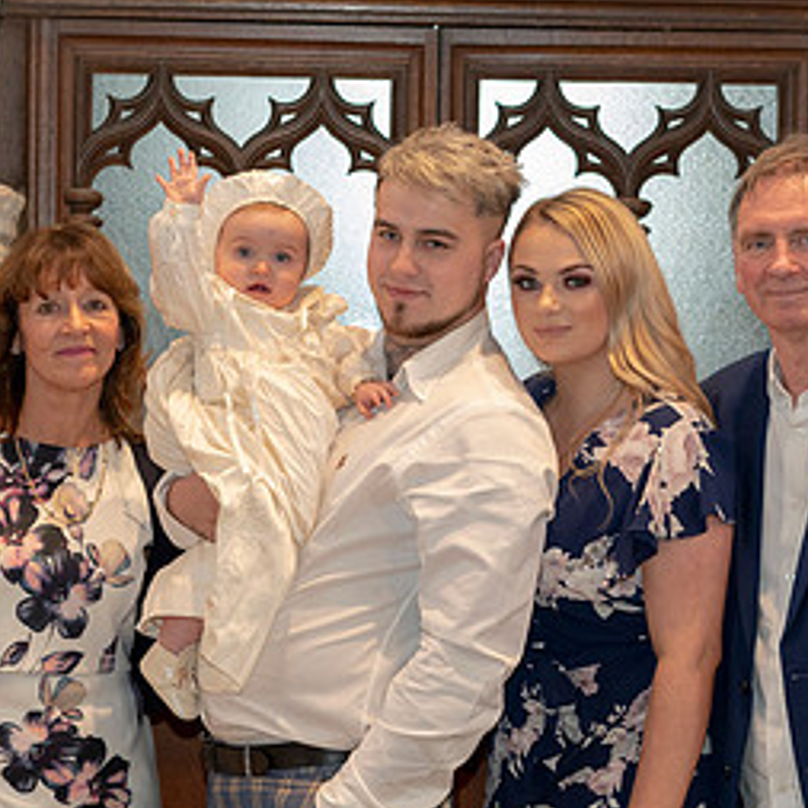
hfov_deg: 16.3
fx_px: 2826
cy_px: 503
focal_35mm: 107
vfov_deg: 16.3
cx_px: 399
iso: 3200
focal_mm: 55
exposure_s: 1/160
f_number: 4
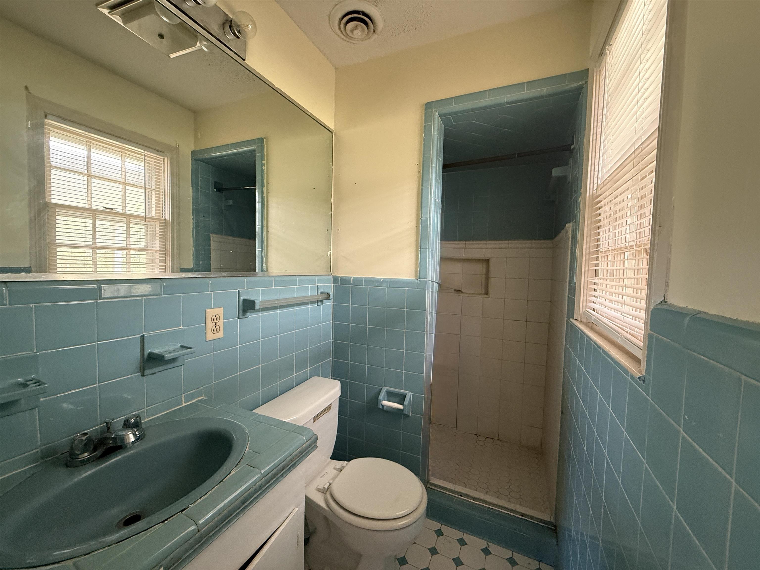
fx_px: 307
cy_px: 285
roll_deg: -1.5
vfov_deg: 85.7
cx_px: 380
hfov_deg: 102.1
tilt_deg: -2.8
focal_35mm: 14
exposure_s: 1/60
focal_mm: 2.22
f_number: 2.2
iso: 500
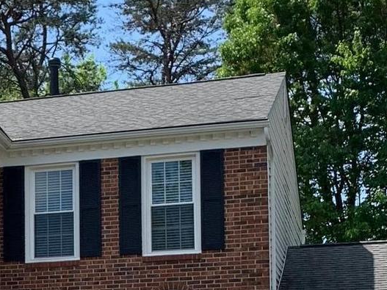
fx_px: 794
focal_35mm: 71
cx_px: -96
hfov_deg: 24.4
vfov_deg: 20.7
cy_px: 148
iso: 25
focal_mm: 4.25
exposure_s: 1/1845
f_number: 1.8
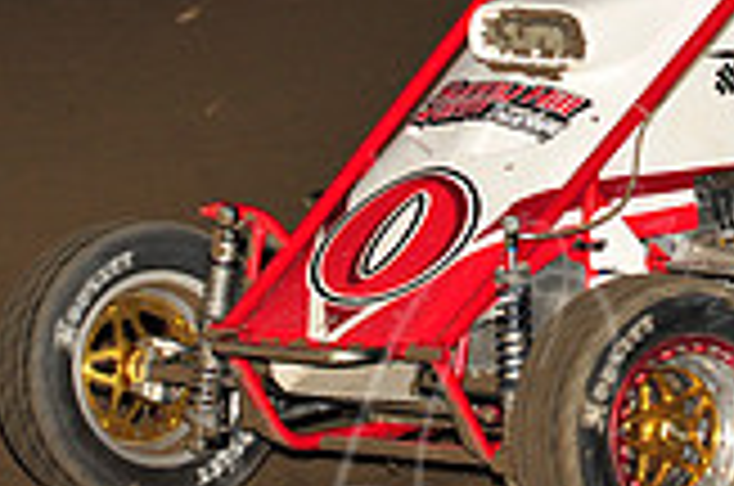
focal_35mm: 445
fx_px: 9055
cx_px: 473
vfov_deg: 3.1
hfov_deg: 4.6
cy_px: -14
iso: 800
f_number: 6.3
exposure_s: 1/320
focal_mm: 125
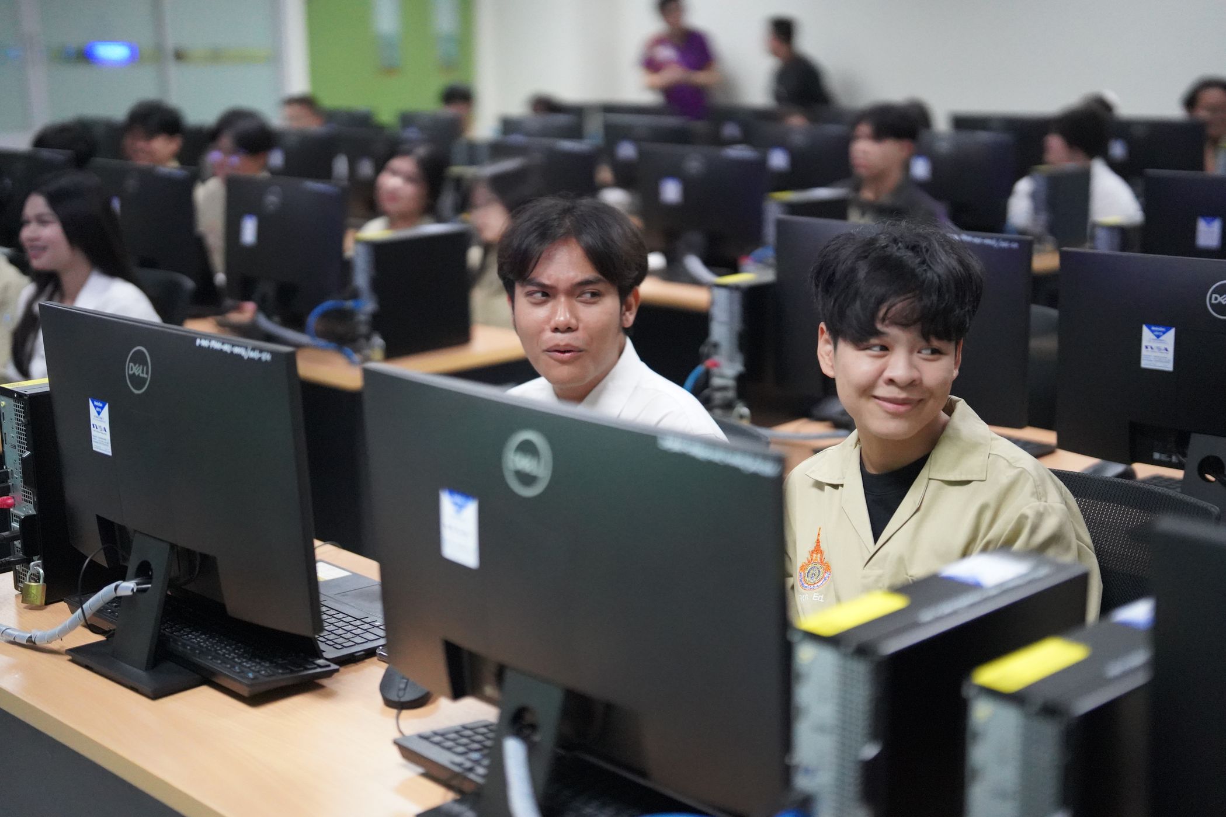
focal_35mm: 50
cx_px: 613
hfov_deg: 39.6
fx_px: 1703
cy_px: 408
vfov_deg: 27.0
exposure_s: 1/3200
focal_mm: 50
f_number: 1.2
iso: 12800
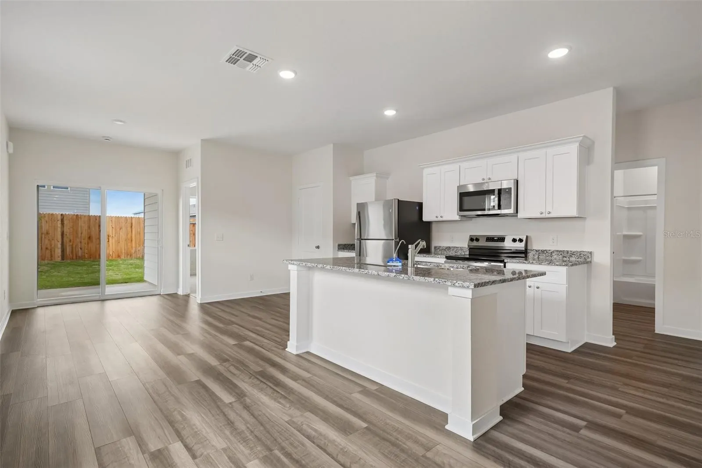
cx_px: 351
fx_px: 331
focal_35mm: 17
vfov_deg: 70.4
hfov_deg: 93.3
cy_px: 234
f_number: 8
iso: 800
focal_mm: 17
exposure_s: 1/100
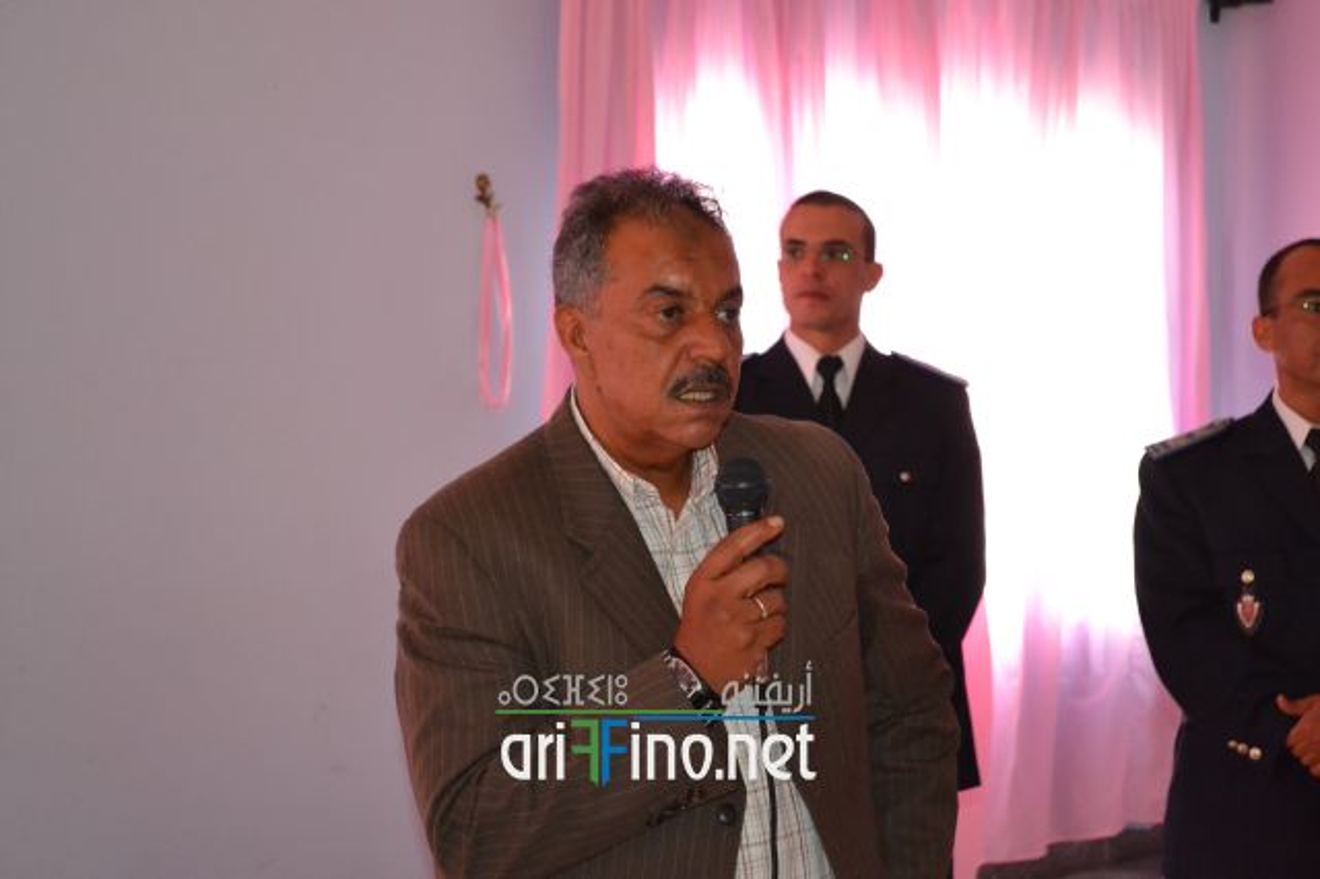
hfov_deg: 24.6
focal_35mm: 82
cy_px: 440
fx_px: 3023
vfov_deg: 16.5
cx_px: 660
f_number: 5.6
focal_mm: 55
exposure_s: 1/60
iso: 2800
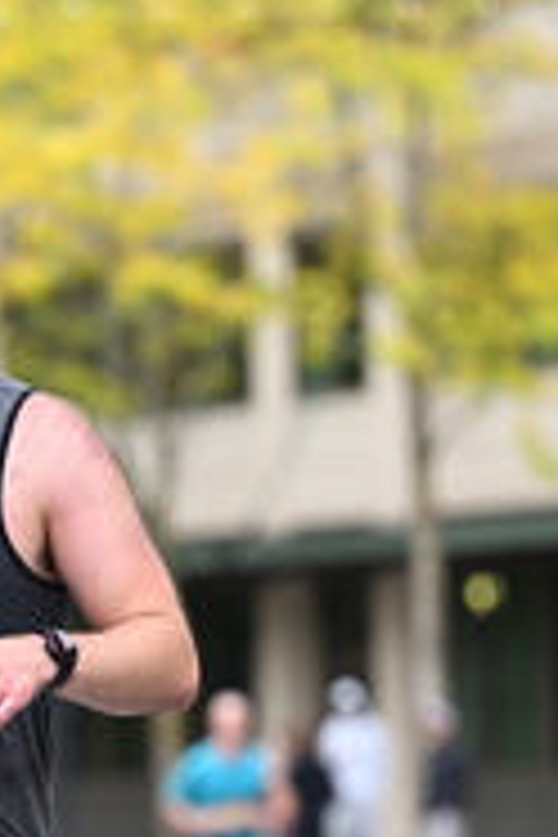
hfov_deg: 3.7
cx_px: -7
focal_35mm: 370
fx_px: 8602
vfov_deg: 5.6
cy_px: 616
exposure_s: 1/1600
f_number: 2.8
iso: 1000
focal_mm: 125
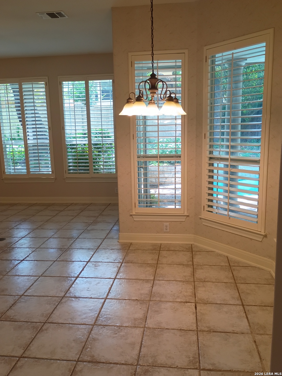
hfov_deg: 48.2
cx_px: 141
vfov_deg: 61.7
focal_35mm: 29
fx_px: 315
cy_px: 188
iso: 235
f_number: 1.8
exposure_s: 1/60
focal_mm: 4.27
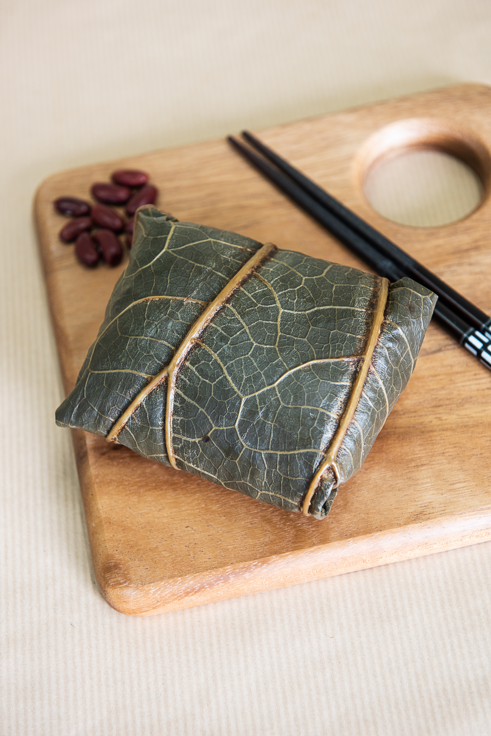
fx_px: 1431
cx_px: 246
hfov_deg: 19.5
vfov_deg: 28.8
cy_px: 368
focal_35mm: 70
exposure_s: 1/80
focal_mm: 70
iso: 500
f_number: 5.6
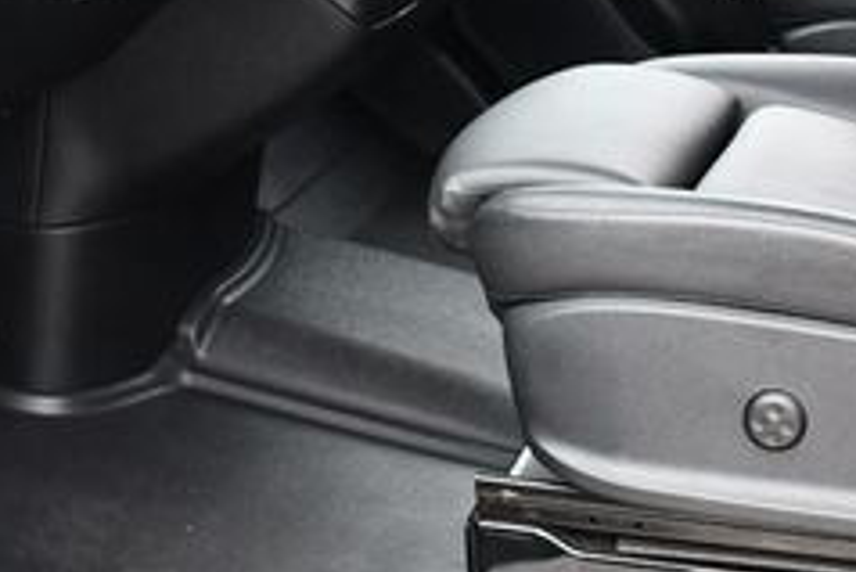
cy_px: 140
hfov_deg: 20.9
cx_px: 590
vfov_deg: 14.1
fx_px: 2308
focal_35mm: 97
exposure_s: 1/250
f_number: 3.5
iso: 800
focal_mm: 18
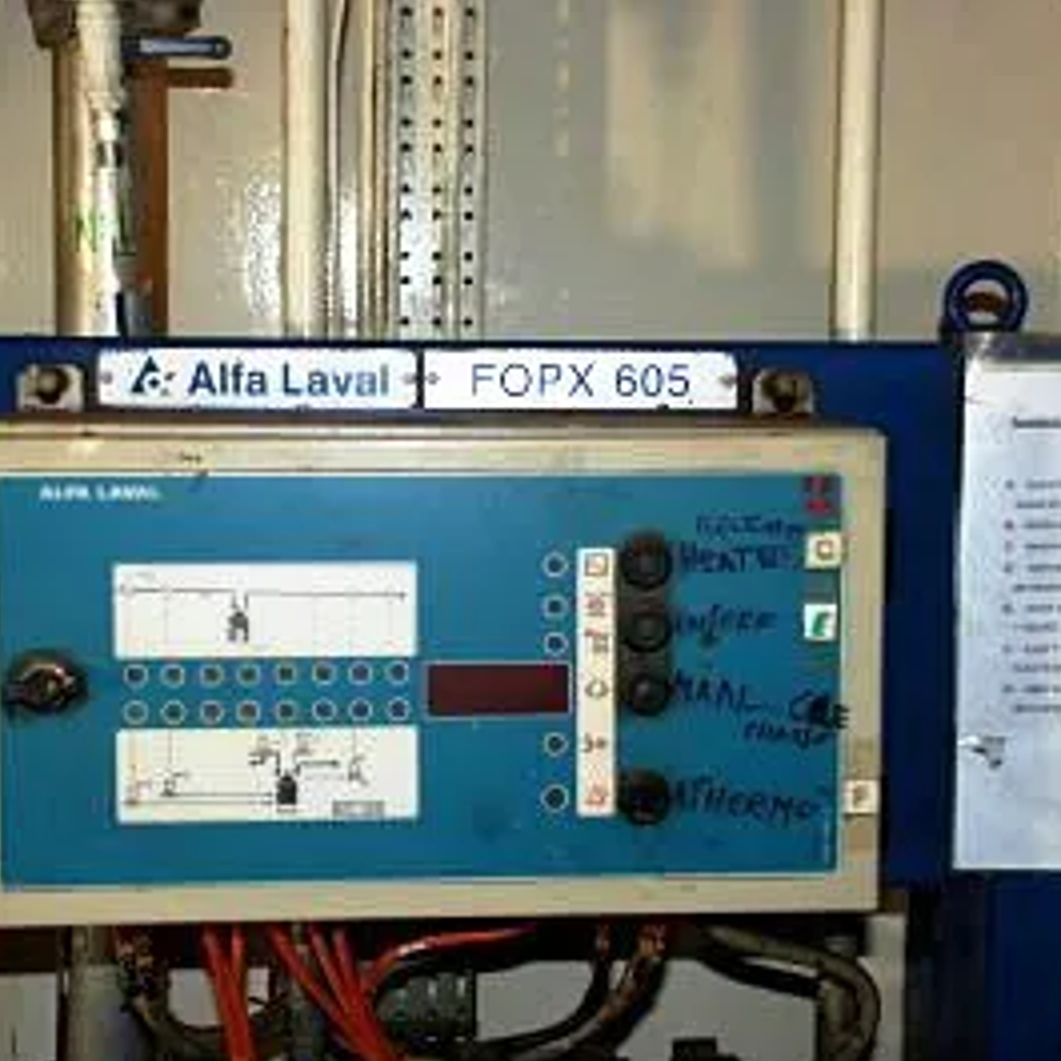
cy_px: 535
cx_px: 504
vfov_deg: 31.6
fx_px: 1873
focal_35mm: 54
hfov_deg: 31.6
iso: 200
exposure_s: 1/60
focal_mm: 28
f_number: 4
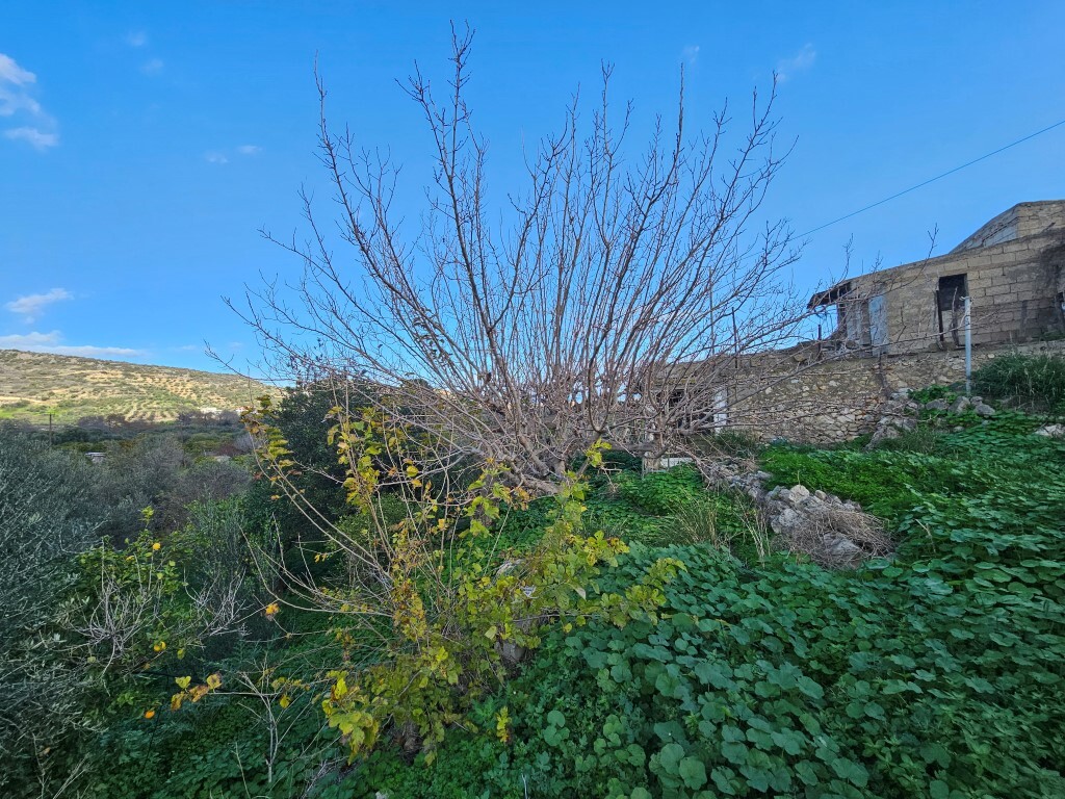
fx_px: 400
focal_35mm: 13
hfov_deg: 106.2
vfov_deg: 89.9
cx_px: 532
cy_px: 400
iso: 50
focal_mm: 2.2
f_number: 2.2
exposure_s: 1/818
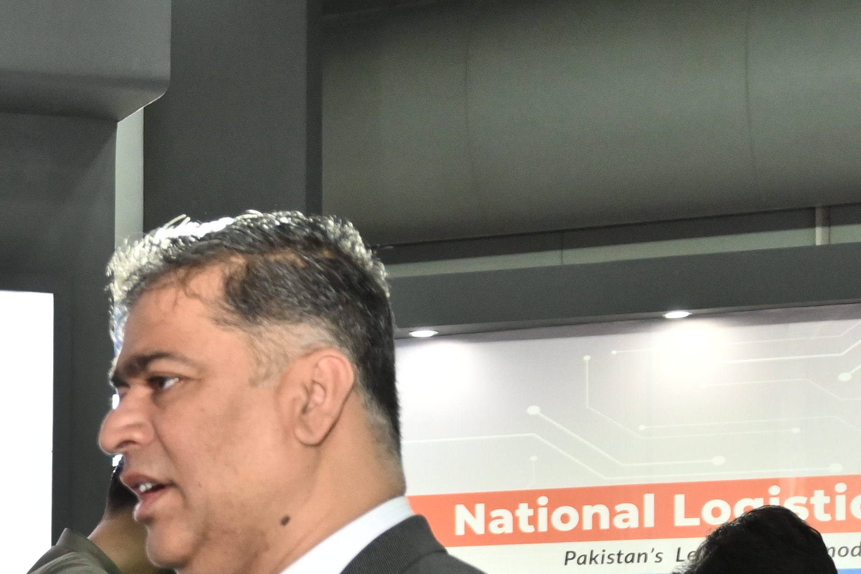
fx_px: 2519
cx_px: -309
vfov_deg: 12.7
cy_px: 699
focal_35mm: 105
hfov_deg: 17.9
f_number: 4
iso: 1000
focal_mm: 22.5
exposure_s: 1/125
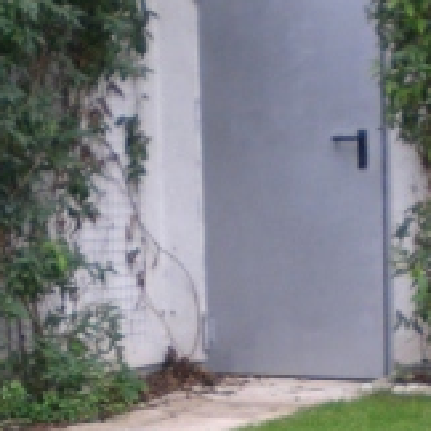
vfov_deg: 12.8
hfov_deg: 13.1
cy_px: 503
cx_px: 231
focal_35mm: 133
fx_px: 1874
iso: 200
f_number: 3.1
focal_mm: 6.3
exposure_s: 1/60
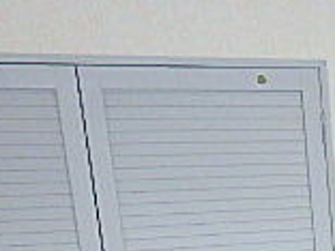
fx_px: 832
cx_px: 535
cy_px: 414
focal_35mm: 86
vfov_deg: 15.4
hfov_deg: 19.2
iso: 400
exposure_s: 1/30
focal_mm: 3.7
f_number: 3.5
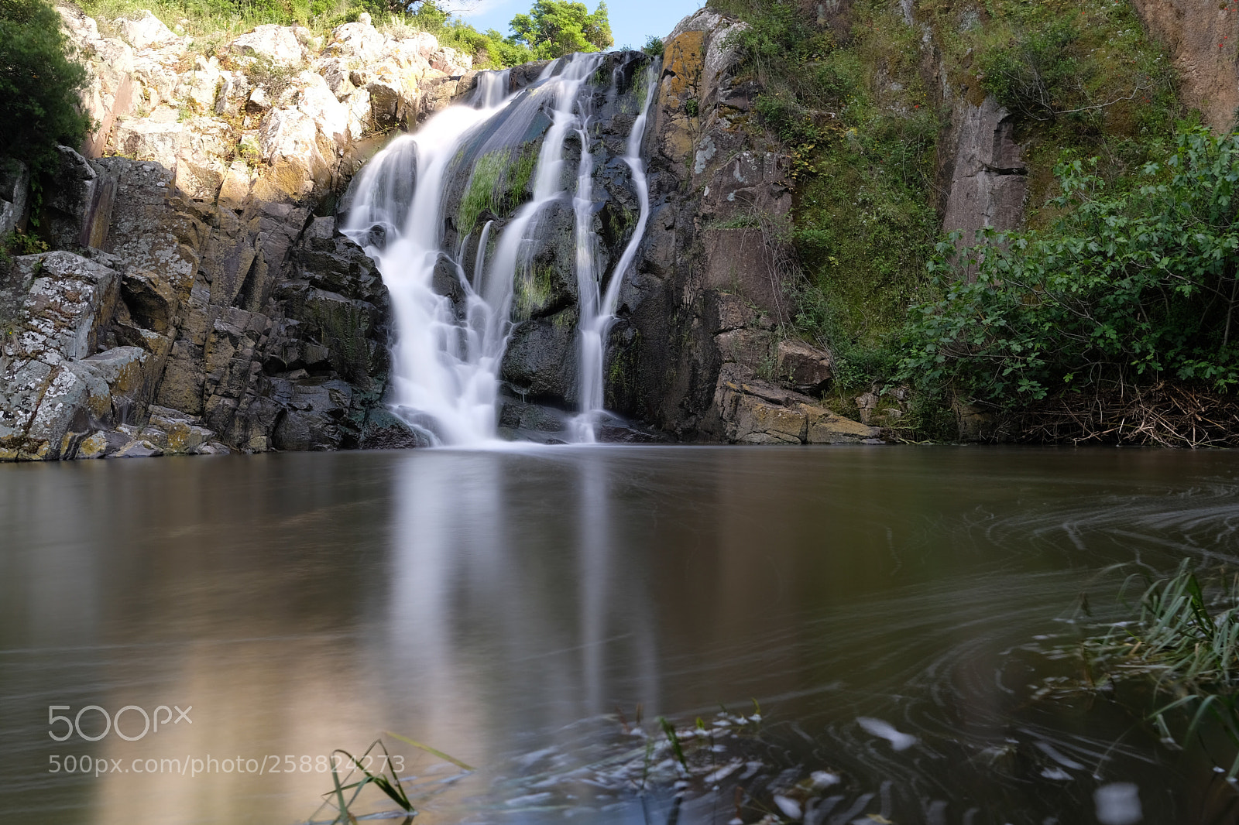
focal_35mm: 35
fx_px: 1204
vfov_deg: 37.8
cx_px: 620
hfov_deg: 54.4
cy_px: 412
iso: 200
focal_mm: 23
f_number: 5
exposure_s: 13
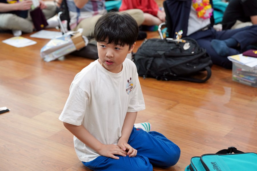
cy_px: 86
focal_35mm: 70
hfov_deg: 28.8
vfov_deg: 19.5
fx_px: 500
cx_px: 128
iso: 2000
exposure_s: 1/160
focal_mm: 70
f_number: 4
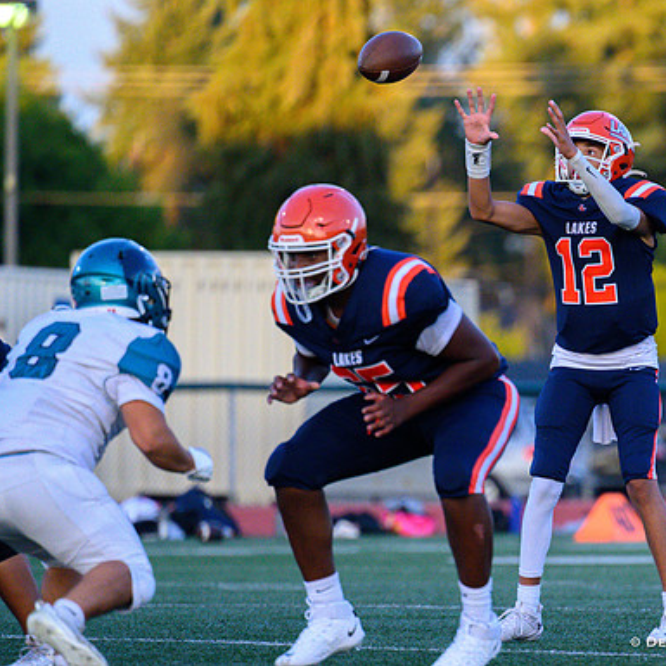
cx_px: 639
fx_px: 10296
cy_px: 428
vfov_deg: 3.7
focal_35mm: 473
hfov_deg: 3.7
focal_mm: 280
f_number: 4
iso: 3600
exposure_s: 1/1600
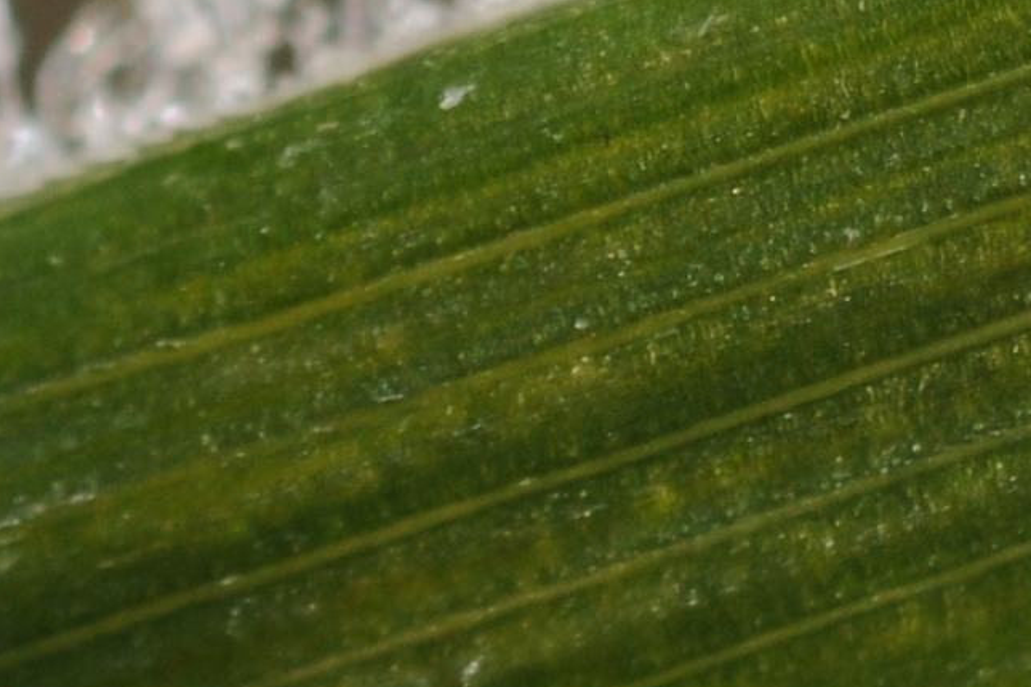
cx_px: 3170
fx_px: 29985
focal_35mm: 1047
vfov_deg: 1.3
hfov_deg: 2.0
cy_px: -954
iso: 200
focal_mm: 105
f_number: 11
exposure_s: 1/200
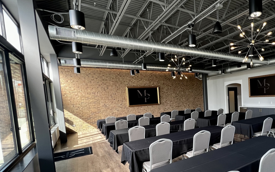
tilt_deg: -4.3
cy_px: 109
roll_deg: +3.2
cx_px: 206
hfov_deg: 76.3
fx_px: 157
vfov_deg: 56.5
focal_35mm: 21
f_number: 1.8
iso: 125
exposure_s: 1/120
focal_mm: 1.57
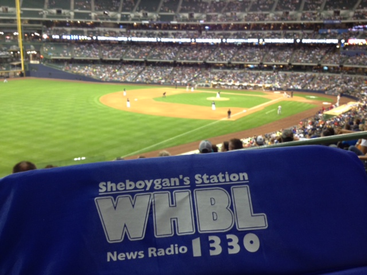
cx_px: 184
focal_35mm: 35
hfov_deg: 52.6
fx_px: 371
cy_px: 138
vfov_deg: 40.7
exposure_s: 1/20
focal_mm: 4.28
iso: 100
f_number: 2.4
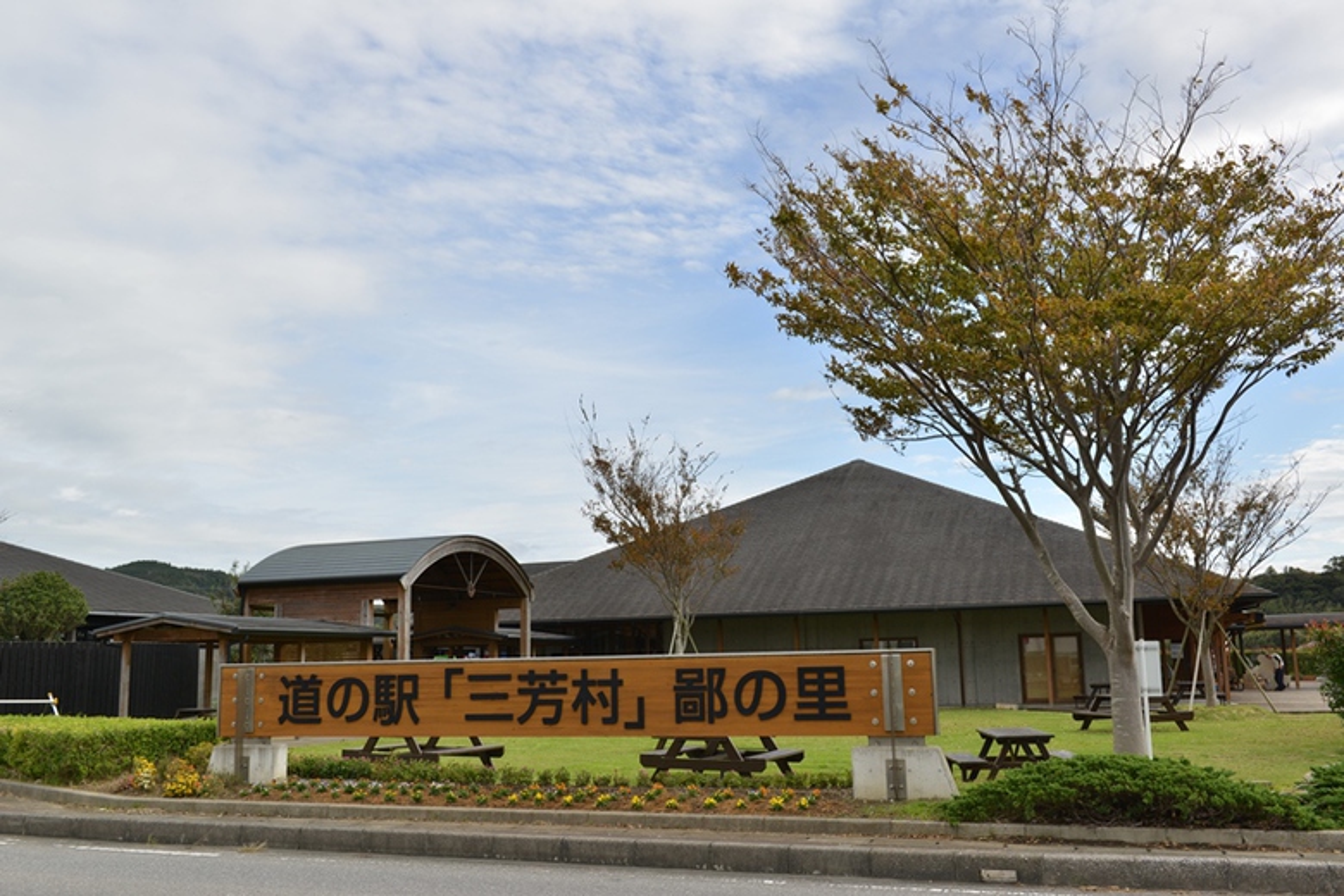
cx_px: 672
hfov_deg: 58.7
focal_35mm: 32
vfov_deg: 41.1
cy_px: 448
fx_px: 1195
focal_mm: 32
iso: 200
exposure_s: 1/320
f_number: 10
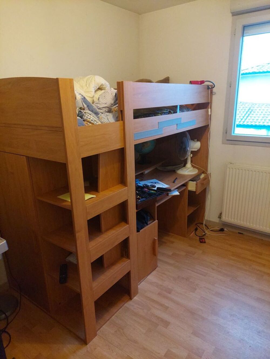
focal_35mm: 25
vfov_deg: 69.4
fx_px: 260
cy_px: 180
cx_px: 135
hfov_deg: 54.9
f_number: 1.8
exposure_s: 1/33
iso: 500
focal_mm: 5.23
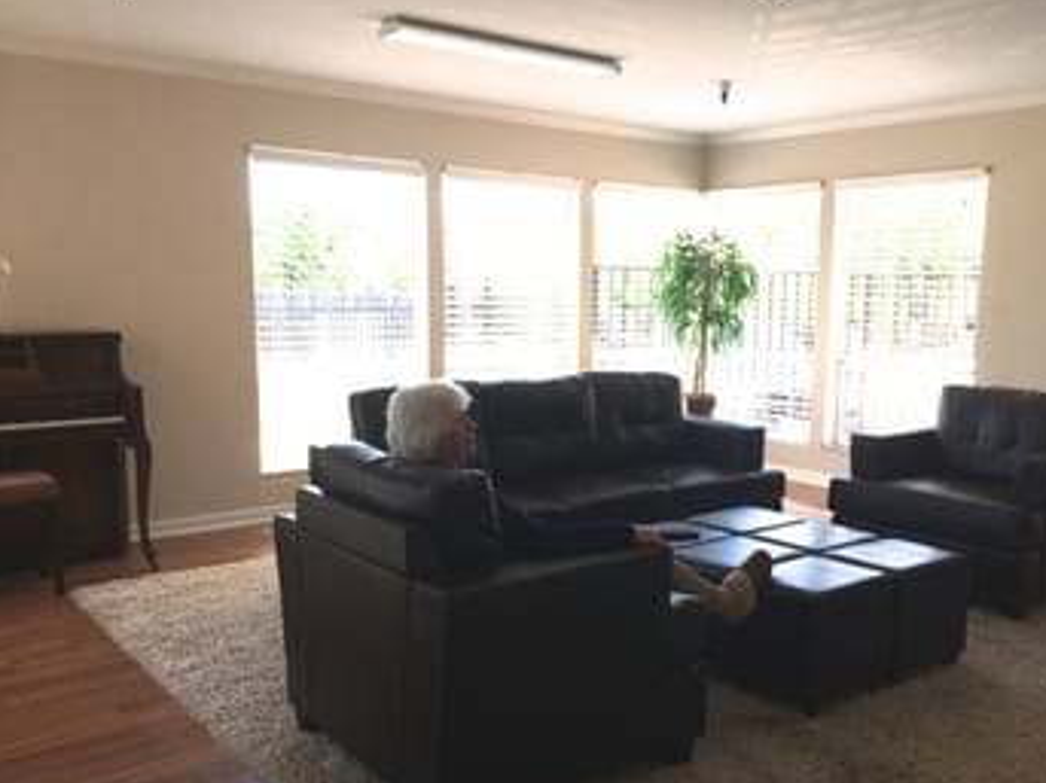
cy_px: 439
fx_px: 1057
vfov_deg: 40.6
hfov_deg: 52.4
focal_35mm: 35
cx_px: 601
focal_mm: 4.12
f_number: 2.2
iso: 32
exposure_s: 1/275
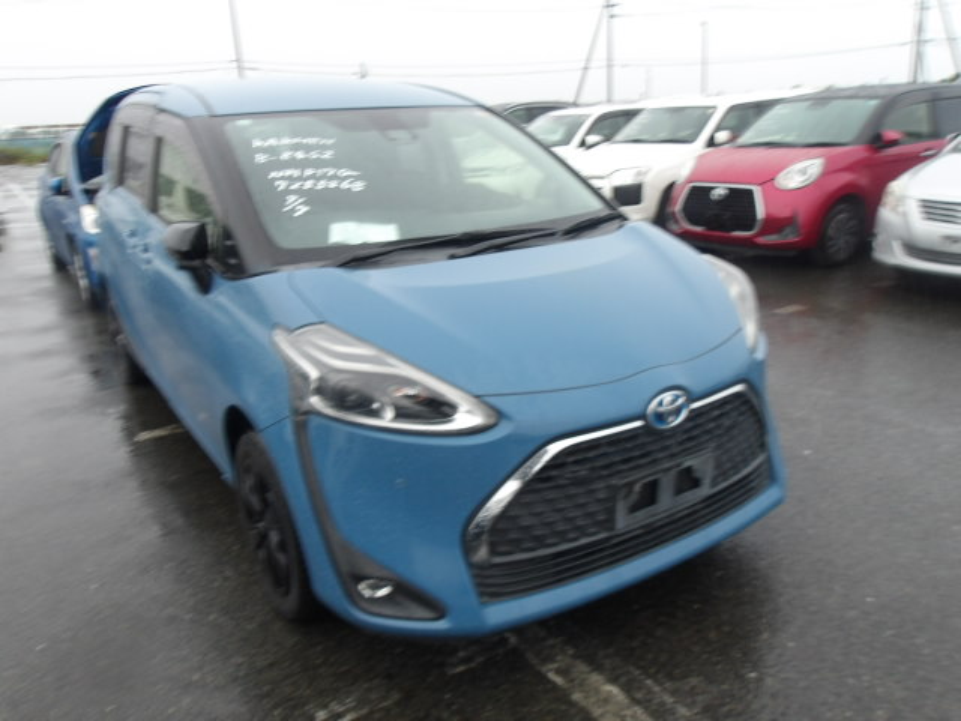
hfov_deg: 65.3
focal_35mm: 27
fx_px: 750
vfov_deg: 51.4
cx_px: 480
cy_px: 360
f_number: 10.4
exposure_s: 1/60
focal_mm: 4.9
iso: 199
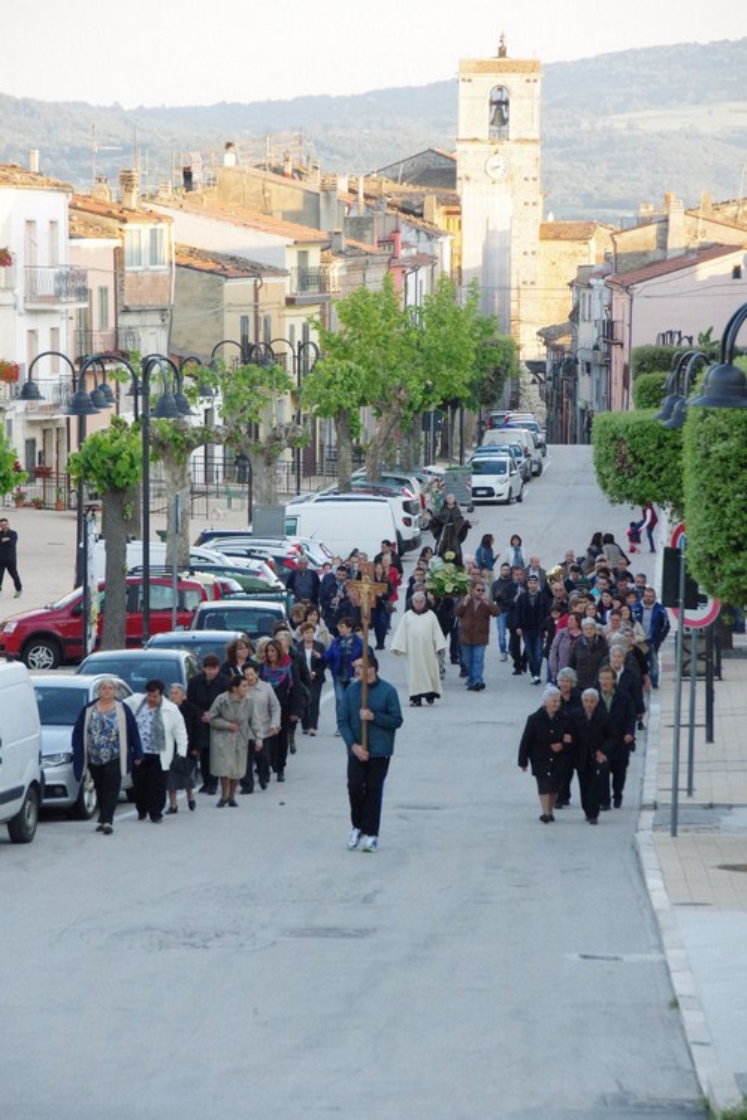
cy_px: 560
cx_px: 374
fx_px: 5976
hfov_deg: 7.2
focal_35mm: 192
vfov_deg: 10.7
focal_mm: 128
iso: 2500
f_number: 8
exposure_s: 1/250
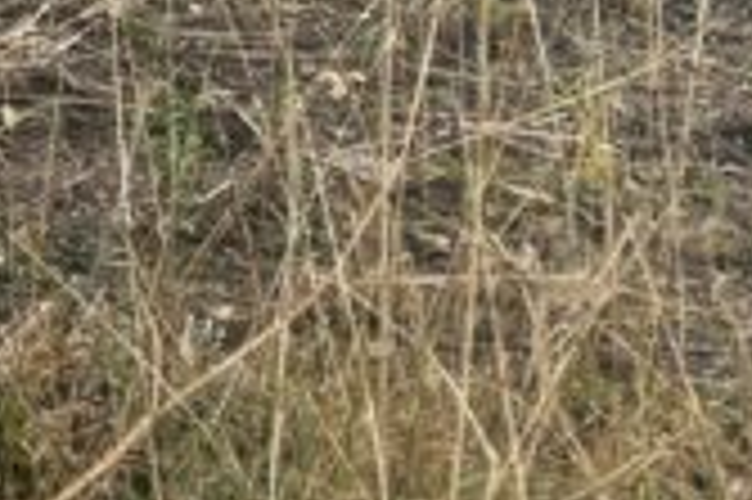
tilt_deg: -7.2
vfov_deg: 7.6
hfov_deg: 10.9
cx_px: -892
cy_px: -757
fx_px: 3464
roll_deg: -4.3
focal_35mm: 166
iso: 50
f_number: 1.6
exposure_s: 1/747
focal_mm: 5.96
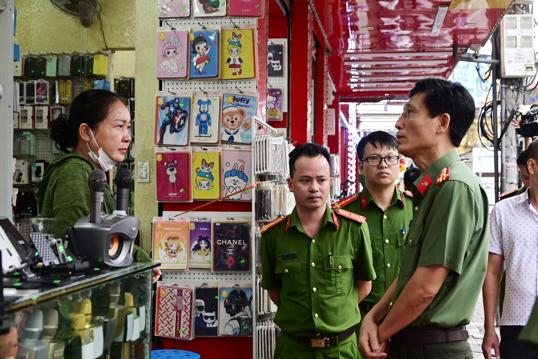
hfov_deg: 38.2
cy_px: 180
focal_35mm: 52
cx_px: 269
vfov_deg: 26.0
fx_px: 777
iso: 500
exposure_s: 1/200
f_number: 4.5
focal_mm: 35
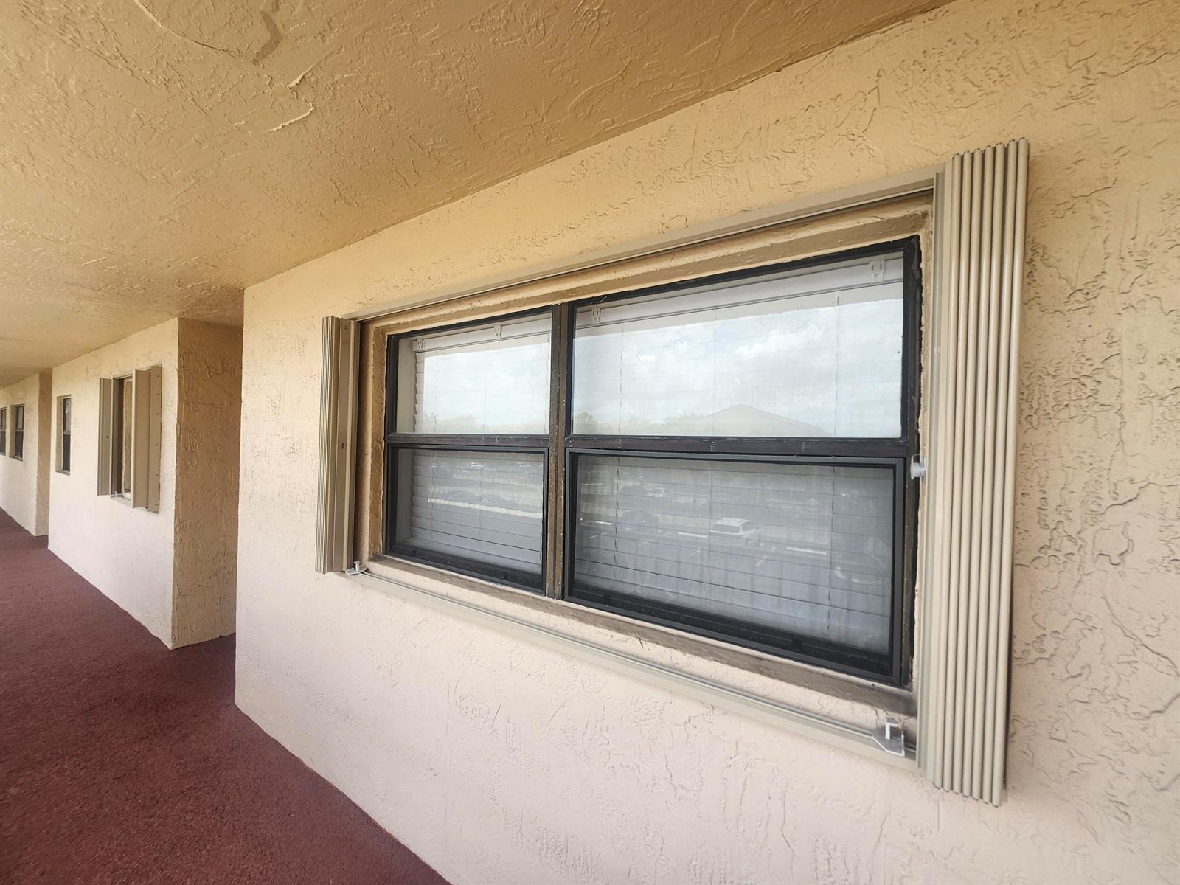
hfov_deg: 106.2
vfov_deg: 89.9
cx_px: 590
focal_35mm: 13
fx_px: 443
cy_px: 442
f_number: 2.2
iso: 40
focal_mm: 1.74
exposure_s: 1/500
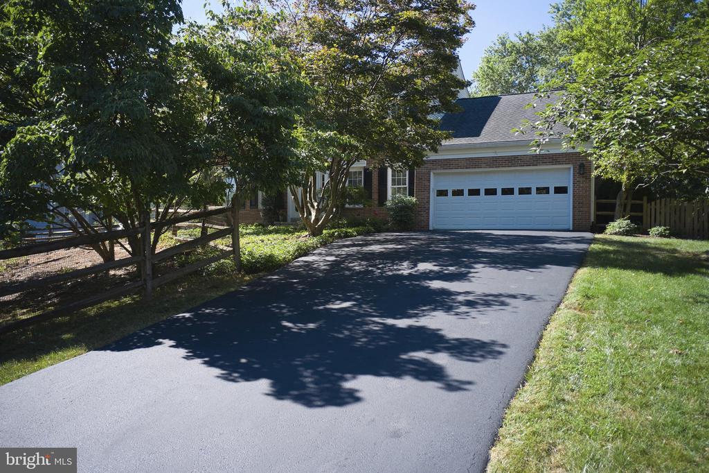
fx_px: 551
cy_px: 236
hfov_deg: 65.5
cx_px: 354
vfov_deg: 46.4
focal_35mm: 28
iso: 100
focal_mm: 10.26
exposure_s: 1/500
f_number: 2.8
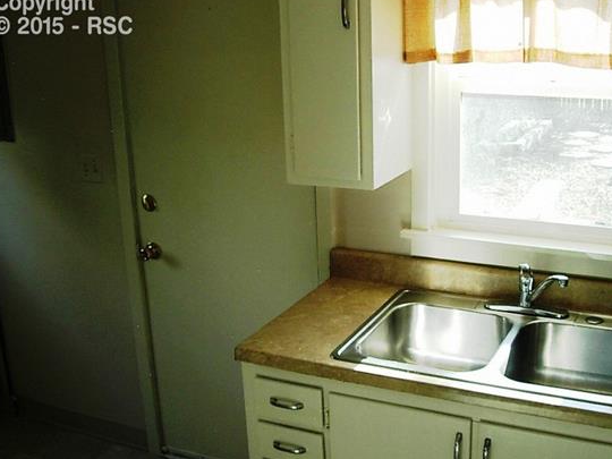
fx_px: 796
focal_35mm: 45
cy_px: 262
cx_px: 354
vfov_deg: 32.1
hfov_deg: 42.0
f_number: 2.8
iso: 79
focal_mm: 7.8
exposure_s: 1/87.9
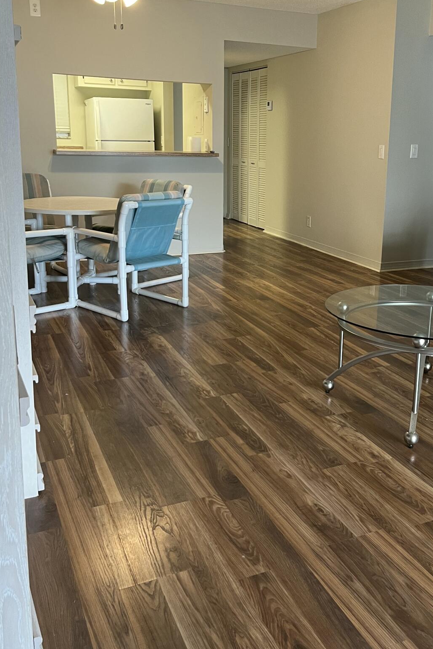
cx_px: 289
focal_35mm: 35
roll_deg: +0.1
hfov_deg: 37.4
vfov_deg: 54.2
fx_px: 631
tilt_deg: -12.8
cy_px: 276
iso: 200
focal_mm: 5.1
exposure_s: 1/60
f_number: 1.6
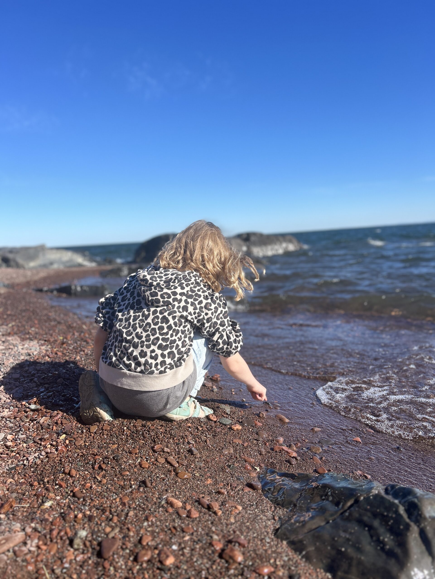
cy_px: 290
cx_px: 218
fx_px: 436
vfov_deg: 67.3
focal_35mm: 26
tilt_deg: -8.0
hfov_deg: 53.1
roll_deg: +4.1
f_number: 1.5
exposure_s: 1/4115
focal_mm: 5.7
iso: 50
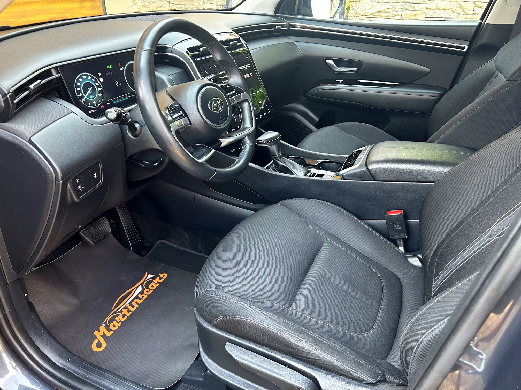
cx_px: 260
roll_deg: -0.1
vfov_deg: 53.1
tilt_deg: -27.9
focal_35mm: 26
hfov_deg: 67.3
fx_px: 391
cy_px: 195
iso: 125
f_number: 1.5
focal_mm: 5.7
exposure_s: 1/114
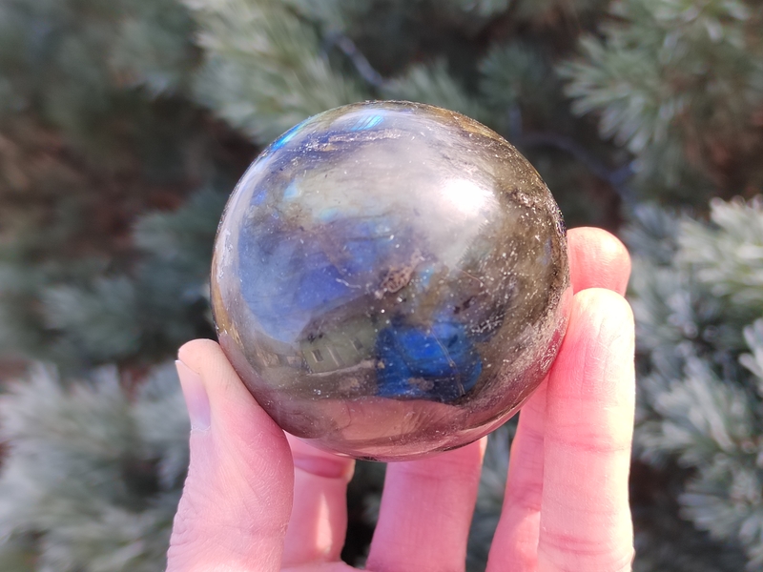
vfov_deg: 31.5
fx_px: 1014
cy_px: 286
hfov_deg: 41.2
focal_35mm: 46
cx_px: 382
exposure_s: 1/153
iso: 100
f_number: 1.9
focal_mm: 5.52
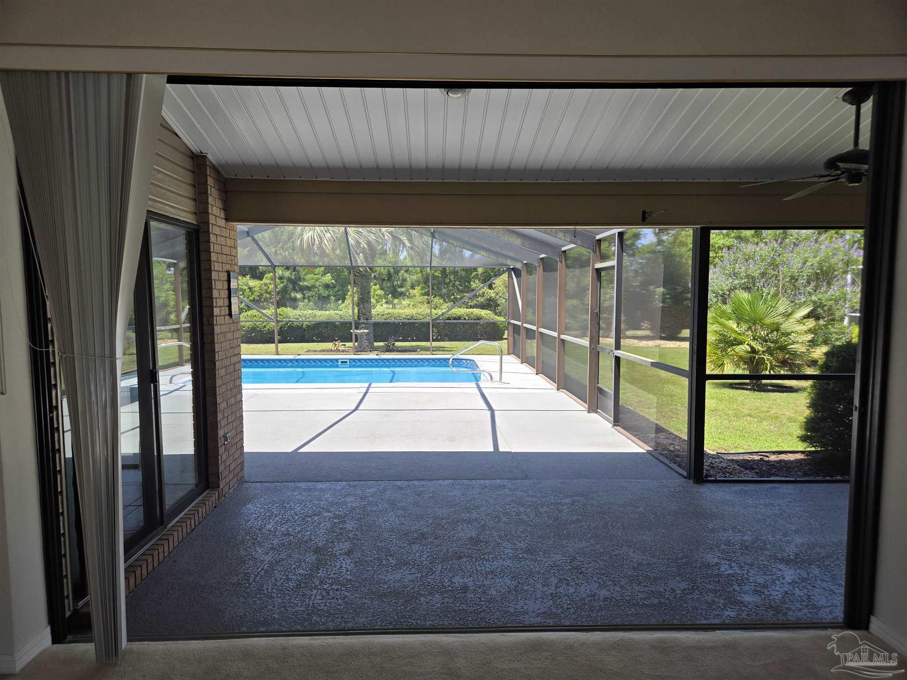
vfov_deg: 58.9
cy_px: 340
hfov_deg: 73.9
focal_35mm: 23
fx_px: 603
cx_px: 454
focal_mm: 5.4
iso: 25
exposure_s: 1/547
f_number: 1.8
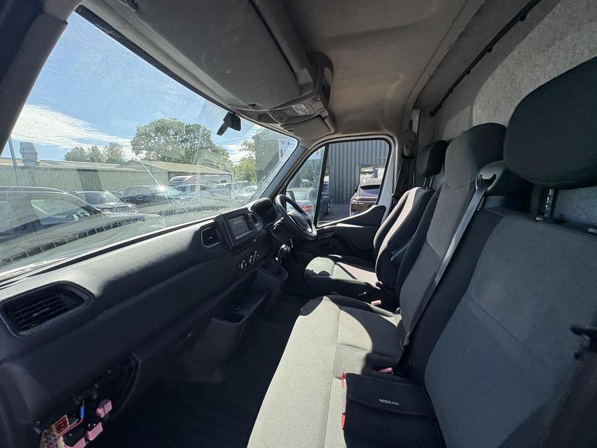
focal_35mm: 14
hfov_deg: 102.1
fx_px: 241
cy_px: 224
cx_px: 298
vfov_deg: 85.7
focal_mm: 2.22
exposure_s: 1/430
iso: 64
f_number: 2.2
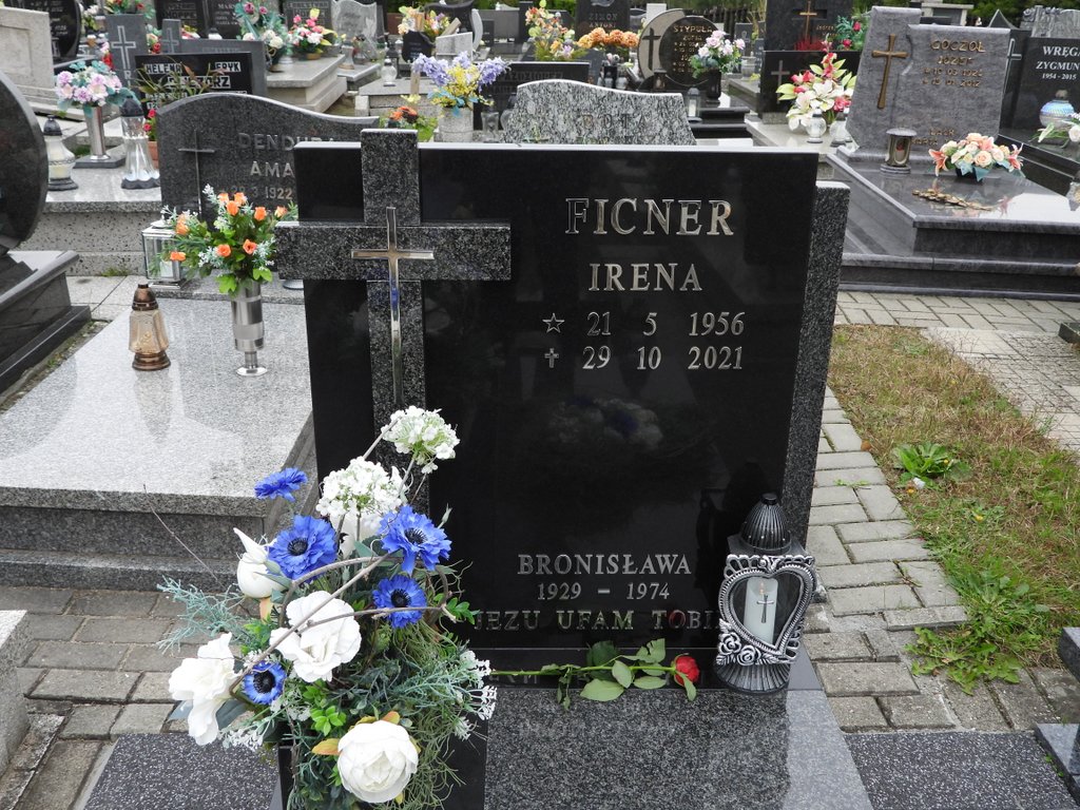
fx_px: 998
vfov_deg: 44.2
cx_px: 540
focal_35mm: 32
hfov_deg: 56.8
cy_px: 405
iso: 100
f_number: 3.2
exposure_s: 1/250
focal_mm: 5.8
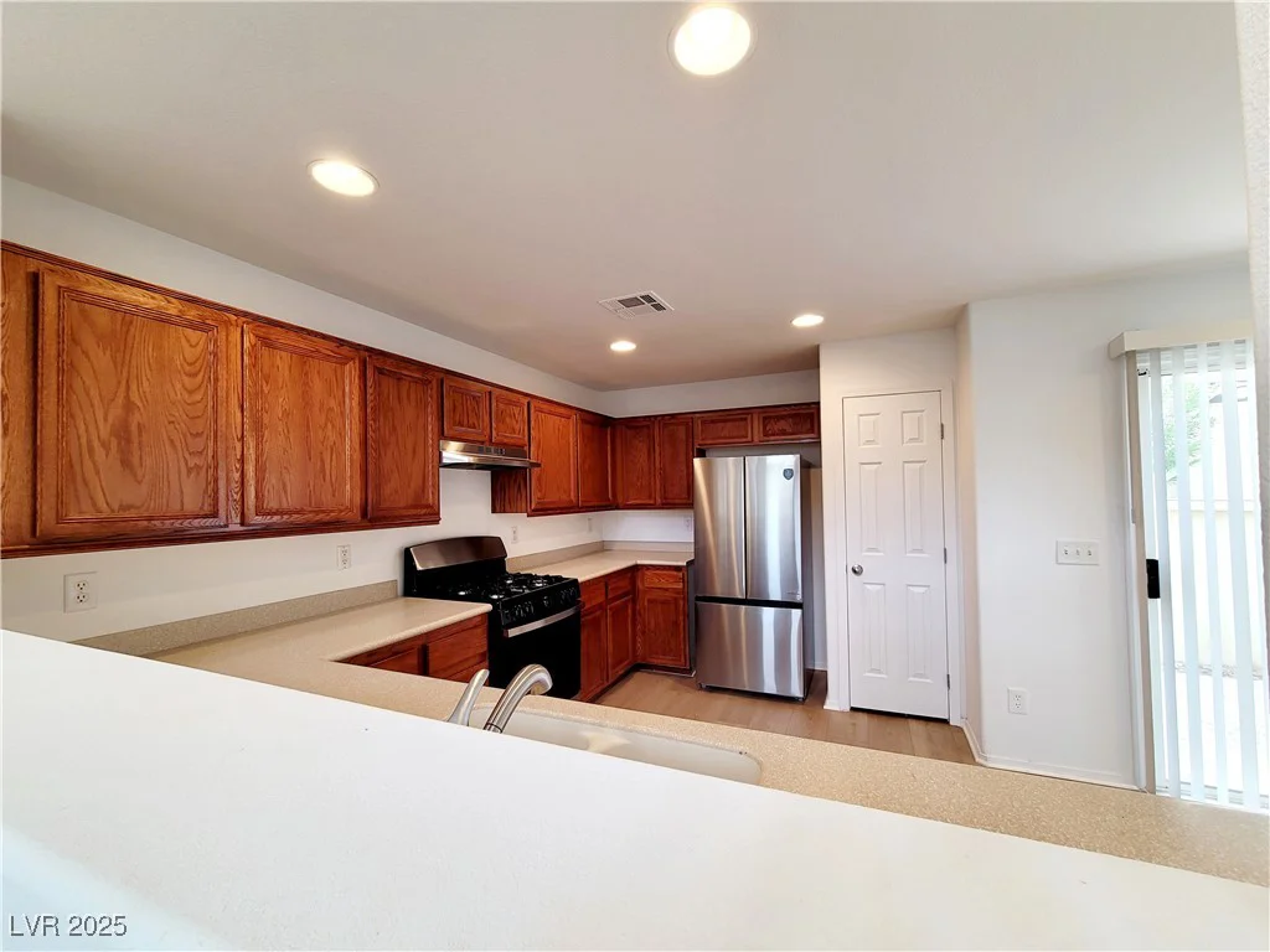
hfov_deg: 106.2
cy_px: 476
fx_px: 477
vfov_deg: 89.9
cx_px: 635
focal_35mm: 13
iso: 80
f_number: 2.2
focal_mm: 2.2
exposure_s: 1/60.2
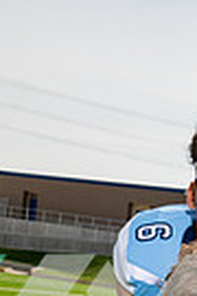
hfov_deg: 11.3
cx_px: 201
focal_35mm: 120
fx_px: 985
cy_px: 478
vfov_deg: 15.4
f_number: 8
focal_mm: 36
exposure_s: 1/250
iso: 100
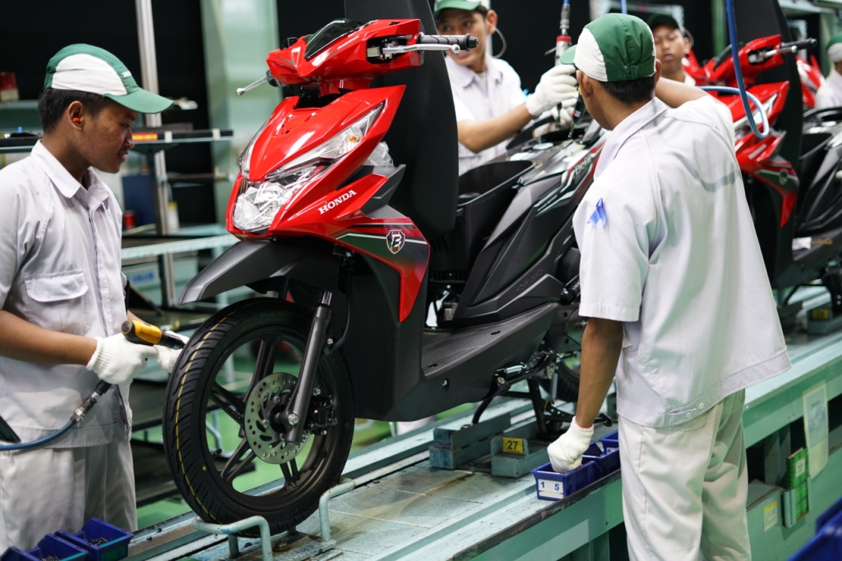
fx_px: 1170
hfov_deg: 39.6
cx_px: 421
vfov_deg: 27.0
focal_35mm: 50
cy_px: 280
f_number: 1.8
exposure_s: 1/100
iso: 800
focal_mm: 50
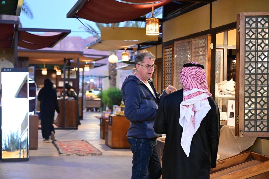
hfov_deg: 28.9
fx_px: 523
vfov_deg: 19.4
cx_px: 134
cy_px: 90
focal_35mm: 70
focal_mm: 70
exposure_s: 1/100
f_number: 4
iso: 10000
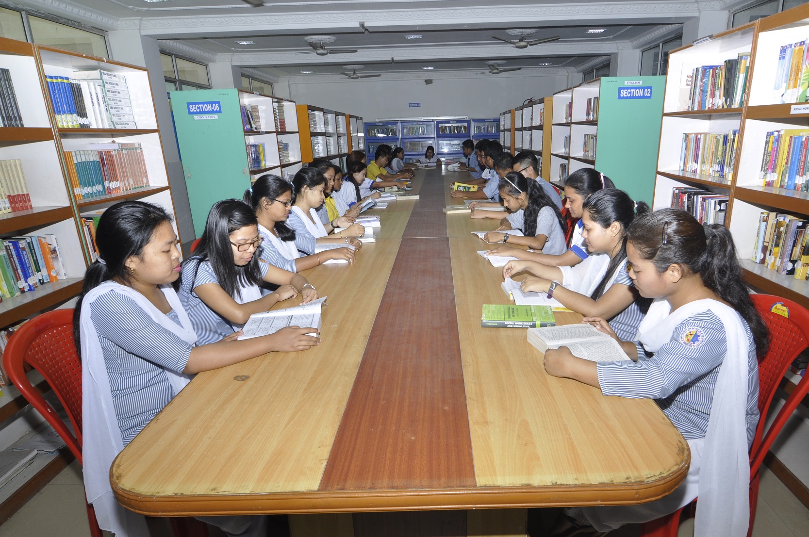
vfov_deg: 55.6
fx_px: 507
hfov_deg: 76.9
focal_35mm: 23
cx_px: 448
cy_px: 307
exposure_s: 1/125
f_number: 6.3
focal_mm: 13
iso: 320
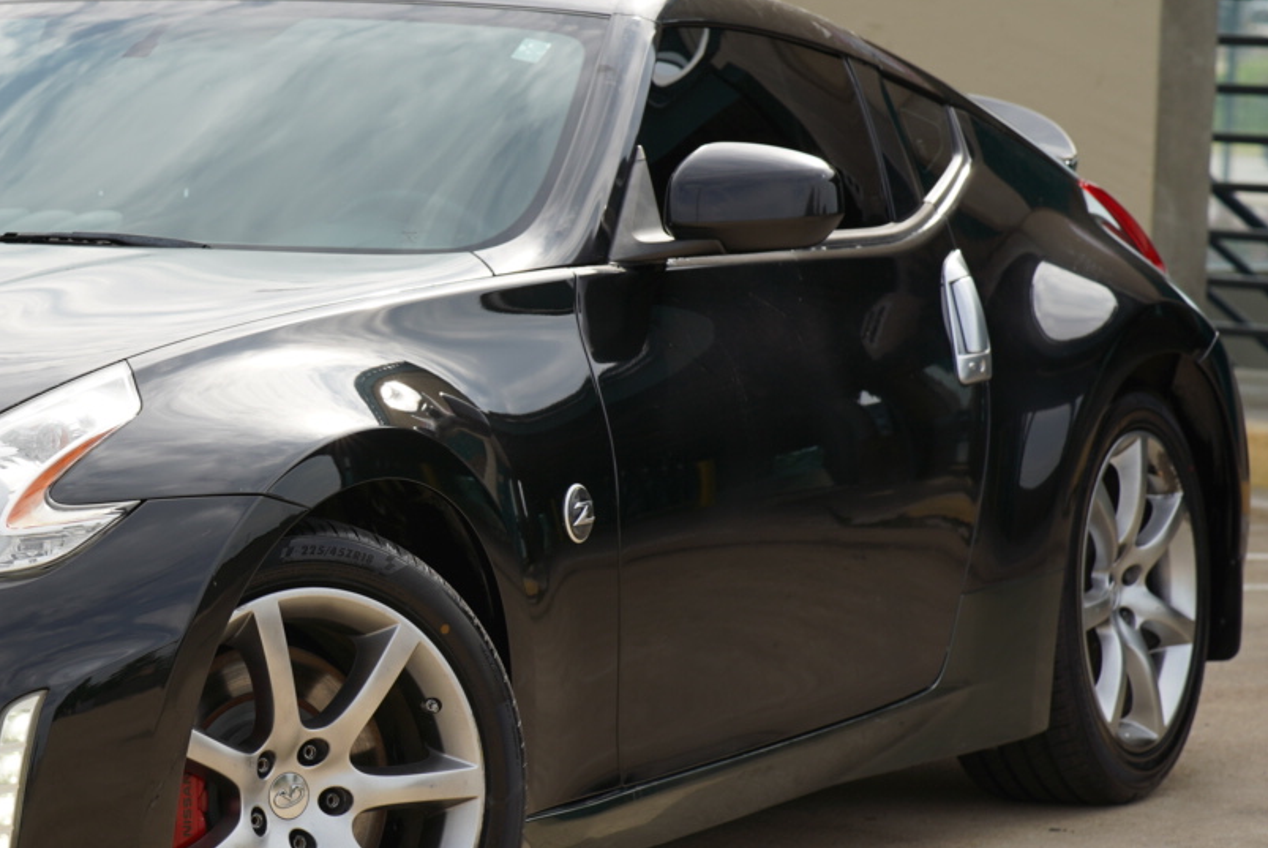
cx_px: 88
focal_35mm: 171
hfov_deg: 11.9
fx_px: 6028
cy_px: 526
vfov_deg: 8.0
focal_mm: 85
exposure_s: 1/320
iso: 100
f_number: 4.5
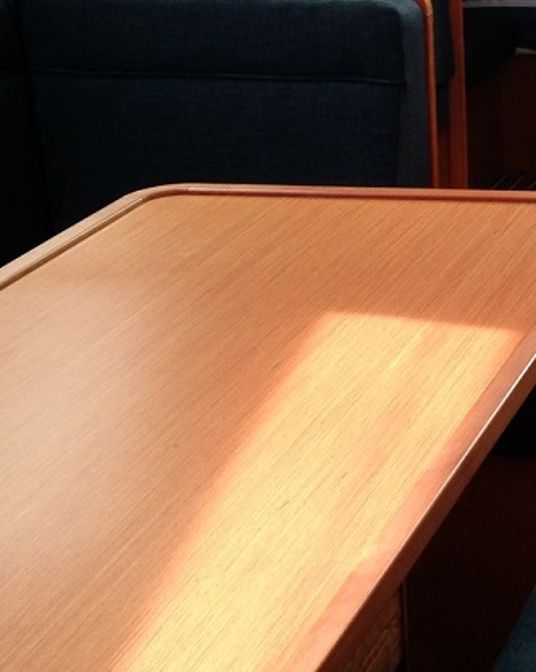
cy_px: 16
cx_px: 828
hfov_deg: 15.2
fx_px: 1847
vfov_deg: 20.0
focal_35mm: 93
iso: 50
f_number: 2.4
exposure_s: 1/24
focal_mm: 4.12
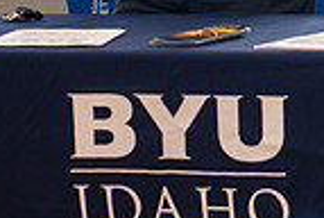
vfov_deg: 4.2
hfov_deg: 6.3
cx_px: 255
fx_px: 2922
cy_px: -168
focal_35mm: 324
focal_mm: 58
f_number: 3.2
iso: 640
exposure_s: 1/160
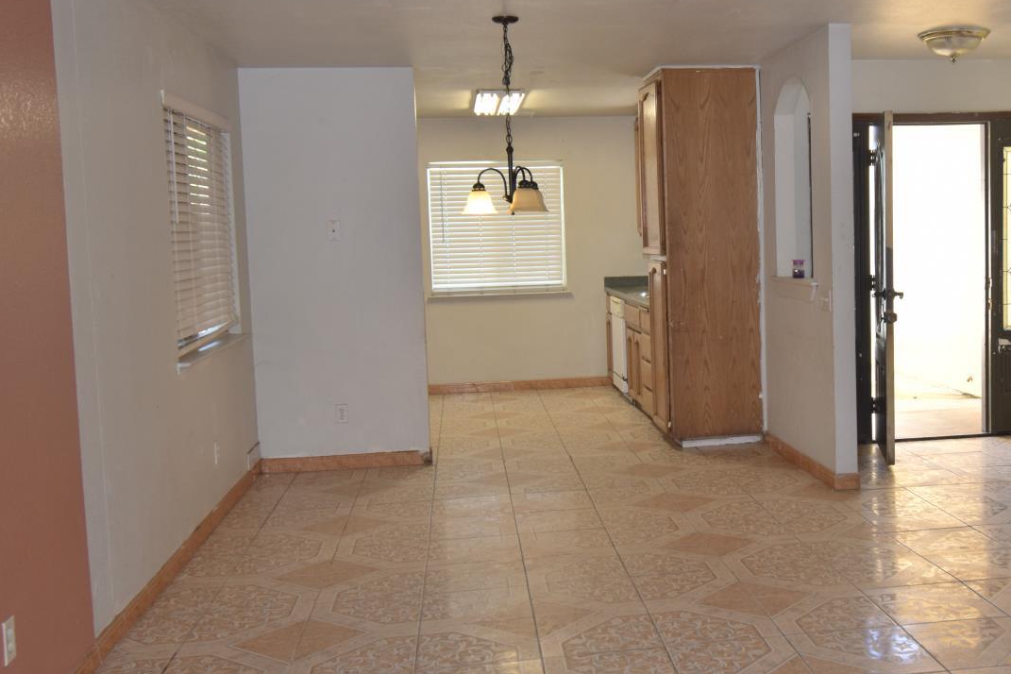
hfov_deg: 45.9
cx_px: 649
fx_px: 1179
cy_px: 324
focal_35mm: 42
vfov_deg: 31.9
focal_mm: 20
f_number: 5.6
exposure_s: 1/30
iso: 250
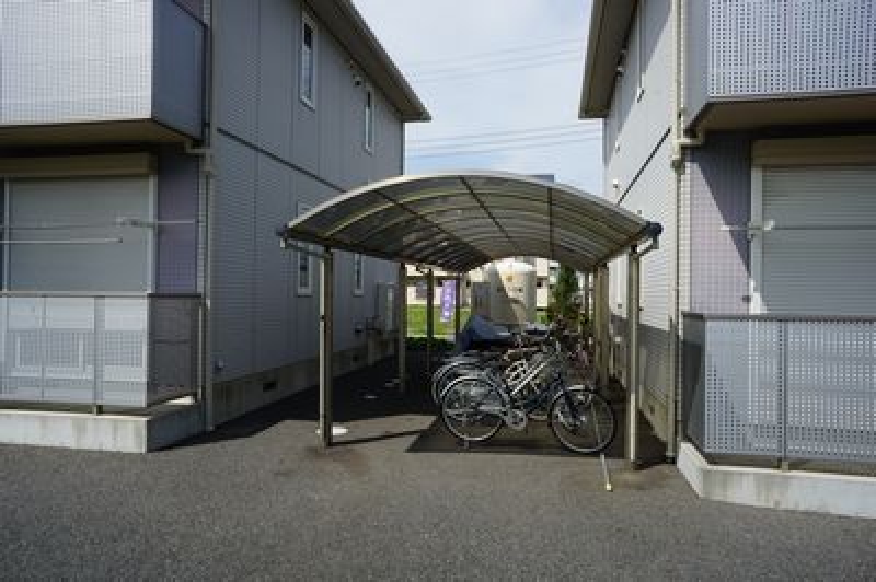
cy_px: 291
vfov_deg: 53.1
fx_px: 584
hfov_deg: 73.8
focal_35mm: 24
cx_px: 438
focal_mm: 16
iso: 100
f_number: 14
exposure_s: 1/100
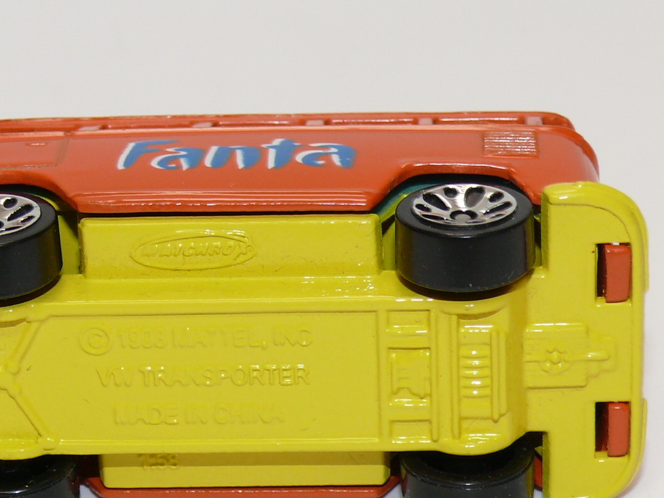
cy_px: 290
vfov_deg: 9.6
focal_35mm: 155
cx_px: 259
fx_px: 2974
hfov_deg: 12.7
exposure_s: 1/30
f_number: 4
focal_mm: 13.4
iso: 100
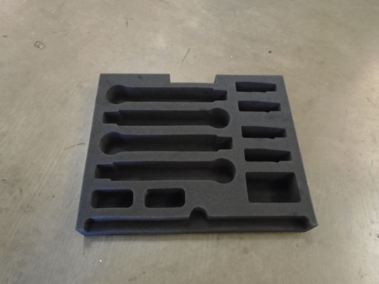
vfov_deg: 53.1
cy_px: 142
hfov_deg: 67.3
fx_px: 285
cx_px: 190
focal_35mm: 26
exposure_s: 1/25
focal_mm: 4.6
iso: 400
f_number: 3.2
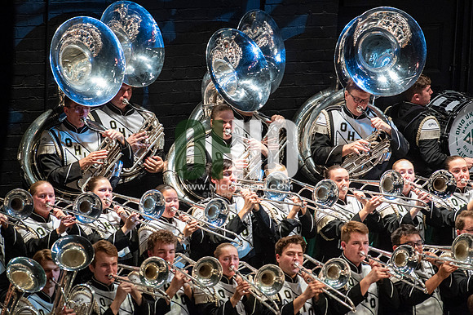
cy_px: 158
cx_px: 236
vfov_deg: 4.6
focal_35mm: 300
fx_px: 3939
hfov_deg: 6.9
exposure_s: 1/400
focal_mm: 300
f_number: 5.6
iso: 5000
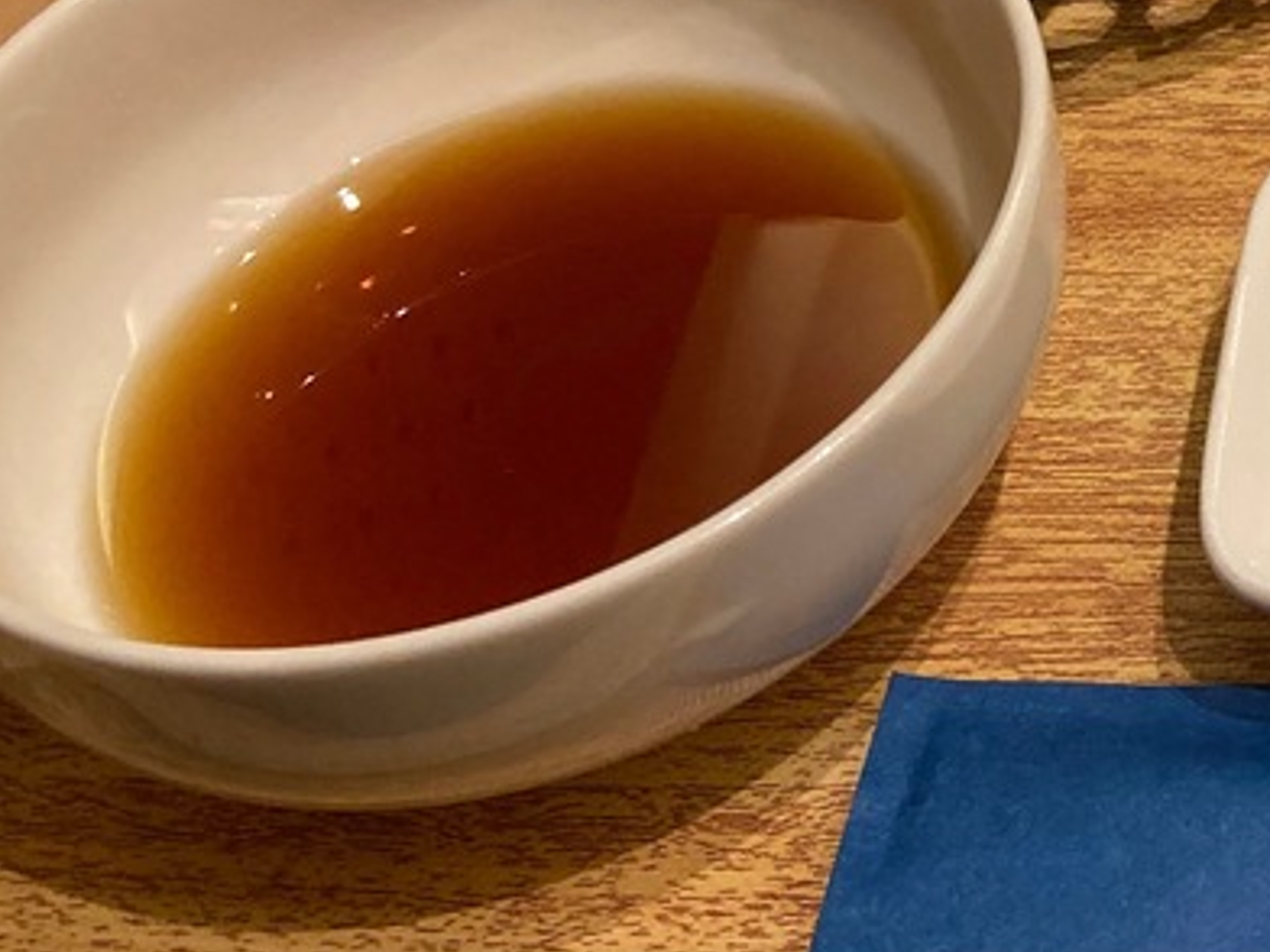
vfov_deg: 18.2
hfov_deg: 22.7
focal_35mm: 77
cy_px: -186
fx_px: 2825
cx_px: 1641
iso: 125
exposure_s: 1/50
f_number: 1.8
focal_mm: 3.99
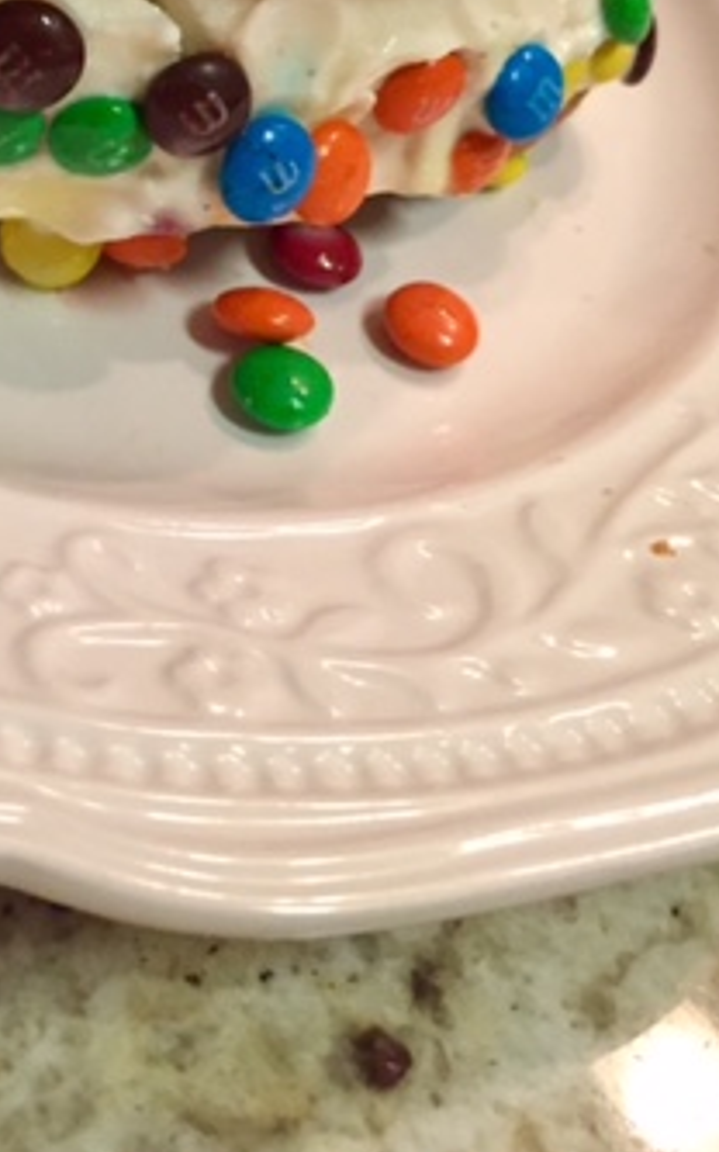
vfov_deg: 33.7
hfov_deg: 21.5
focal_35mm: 59
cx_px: 80
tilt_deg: -46.2
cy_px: 263
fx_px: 1851
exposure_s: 1/30
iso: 200
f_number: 2.2
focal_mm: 4.15
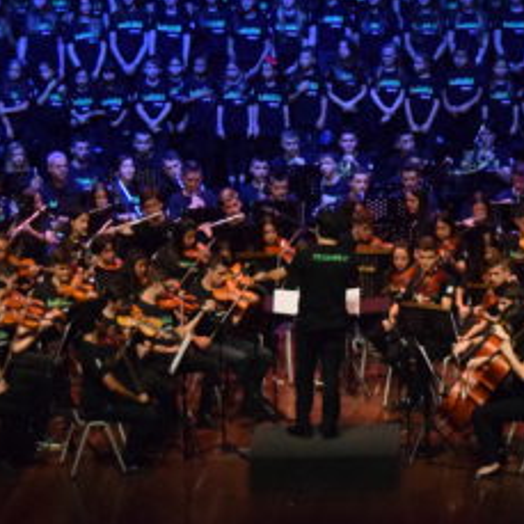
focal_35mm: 276
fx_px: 4727
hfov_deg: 6.3
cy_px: 182
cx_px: 364
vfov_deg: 6.3
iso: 6400
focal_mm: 62
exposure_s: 1/640
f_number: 4.5
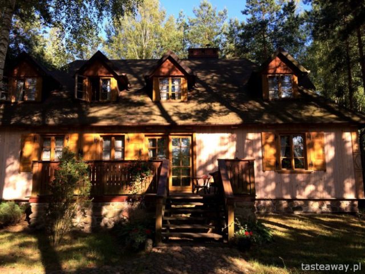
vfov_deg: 46.8
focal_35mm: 30
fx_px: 316
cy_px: 137
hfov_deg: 60.0
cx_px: 182
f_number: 2.2
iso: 32
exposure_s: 1/419
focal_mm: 4.12
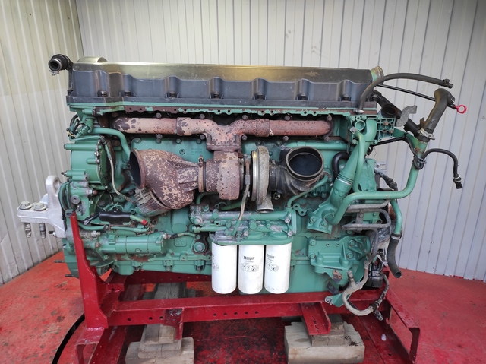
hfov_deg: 69.4
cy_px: 182
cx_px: 243
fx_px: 351
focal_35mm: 25
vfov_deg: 54.8
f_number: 1.89
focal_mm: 5.43
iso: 159
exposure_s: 1/50
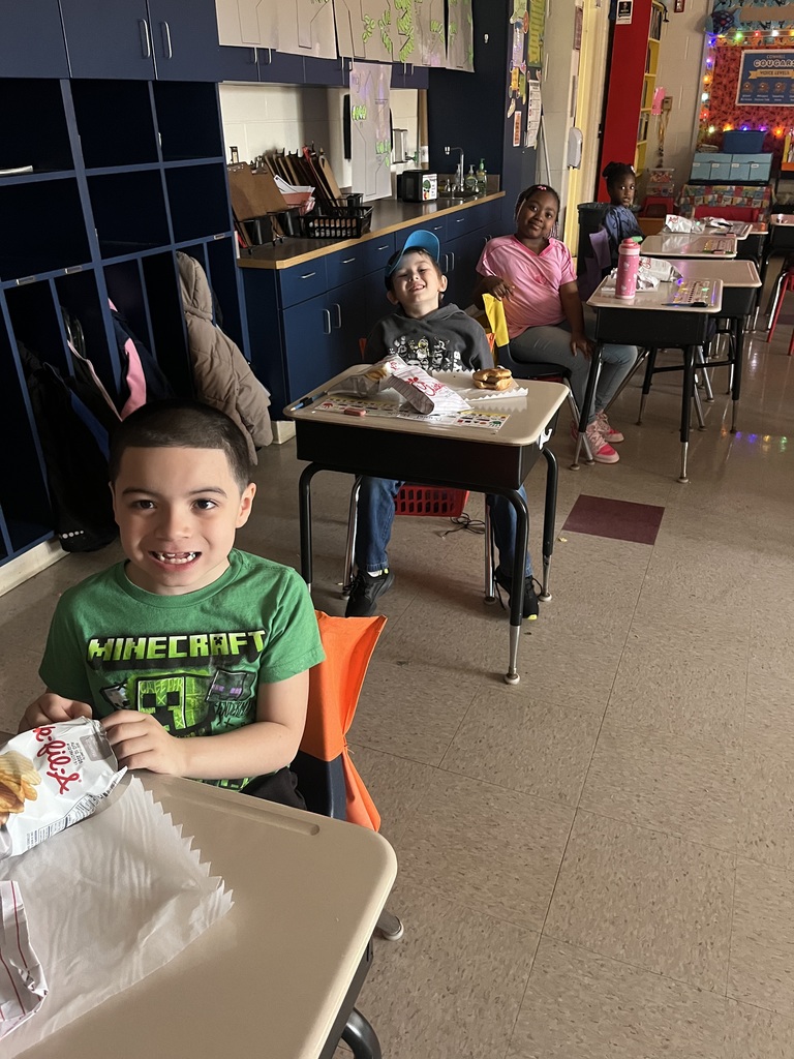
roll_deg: +1.7
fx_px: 795
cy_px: 530
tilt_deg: -26.4
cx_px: 397
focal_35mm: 26
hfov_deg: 53.1
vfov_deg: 67.3
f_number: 1.6
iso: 640
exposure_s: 1/36
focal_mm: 5.1
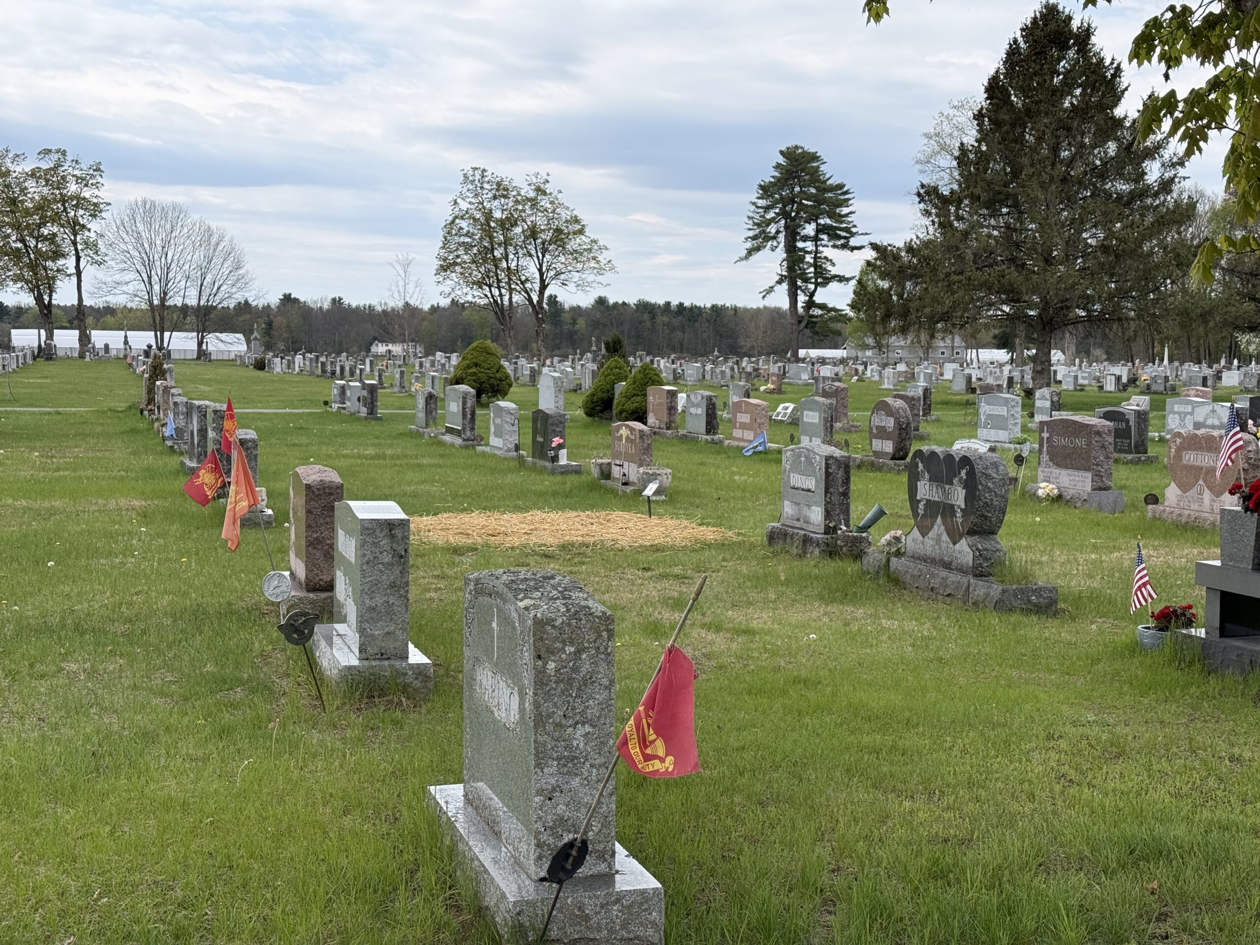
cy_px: 472
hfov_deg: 39.7
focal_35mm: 48
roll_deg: -0.5
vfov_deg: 30.3
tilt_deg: -3.8
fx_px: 1747
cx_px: 630
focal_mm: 6.76
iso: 80
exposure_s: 1/3704
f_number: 1.78
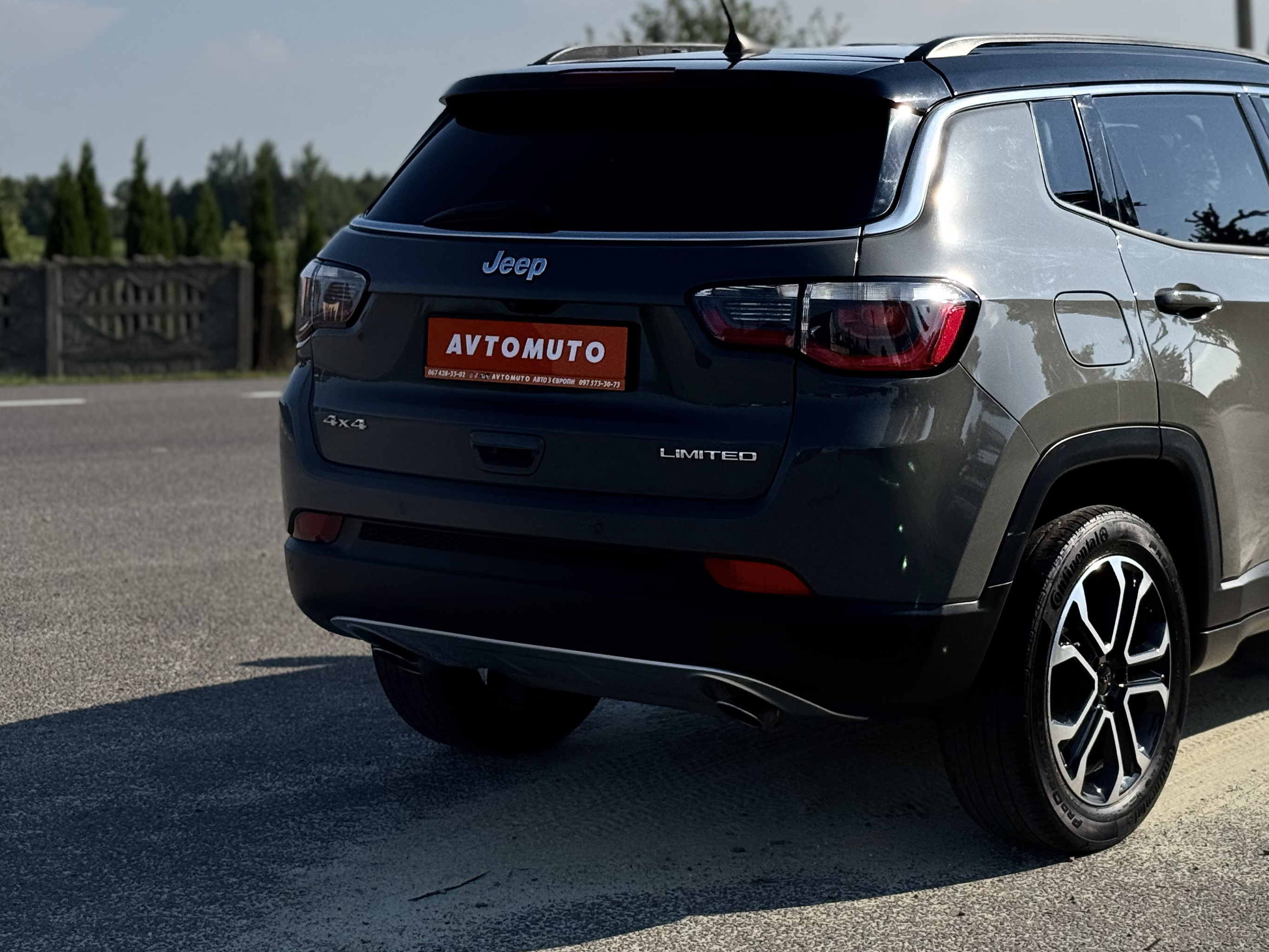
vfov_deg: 20.7
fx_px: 2603
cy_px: 371
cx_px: 919
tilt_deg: -3.3
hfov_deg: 27.1
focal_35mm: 71
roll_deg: -0.3
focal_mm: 6.76
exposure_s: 1/9009
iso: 80
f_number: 1.78
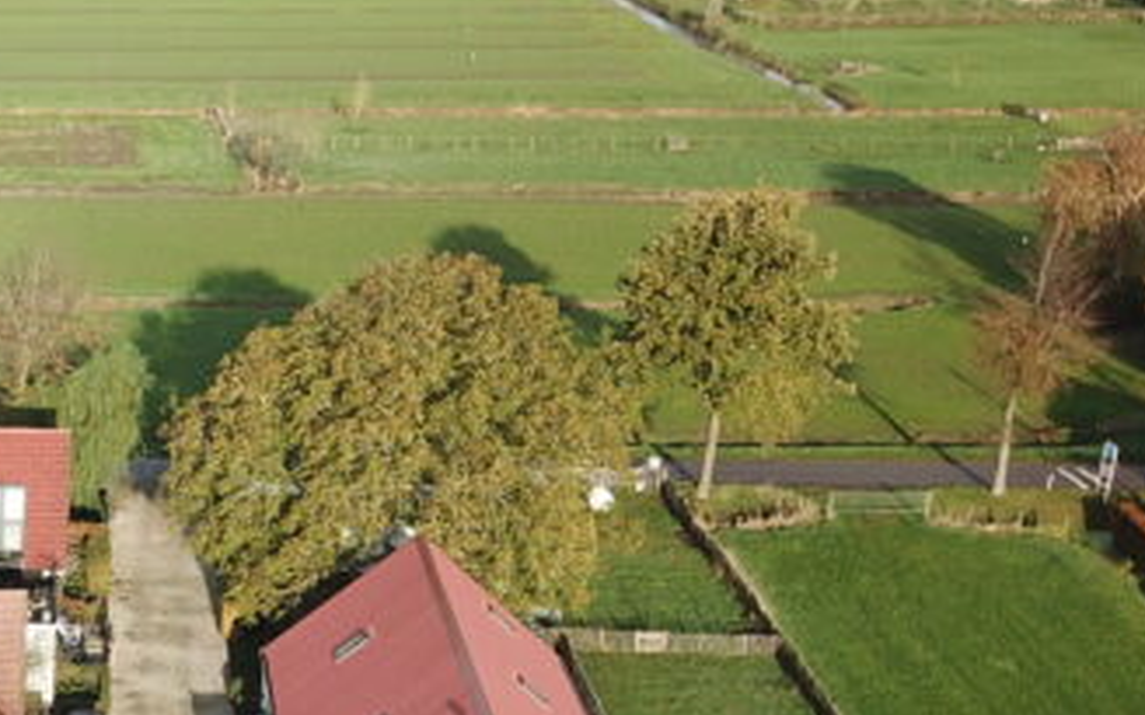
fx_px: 2684
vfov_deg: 14.6
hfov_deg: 22.3
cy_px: 889
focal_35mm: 86
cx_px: -223
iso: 100
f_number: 2.2
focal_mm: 4.7
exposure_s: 1/728
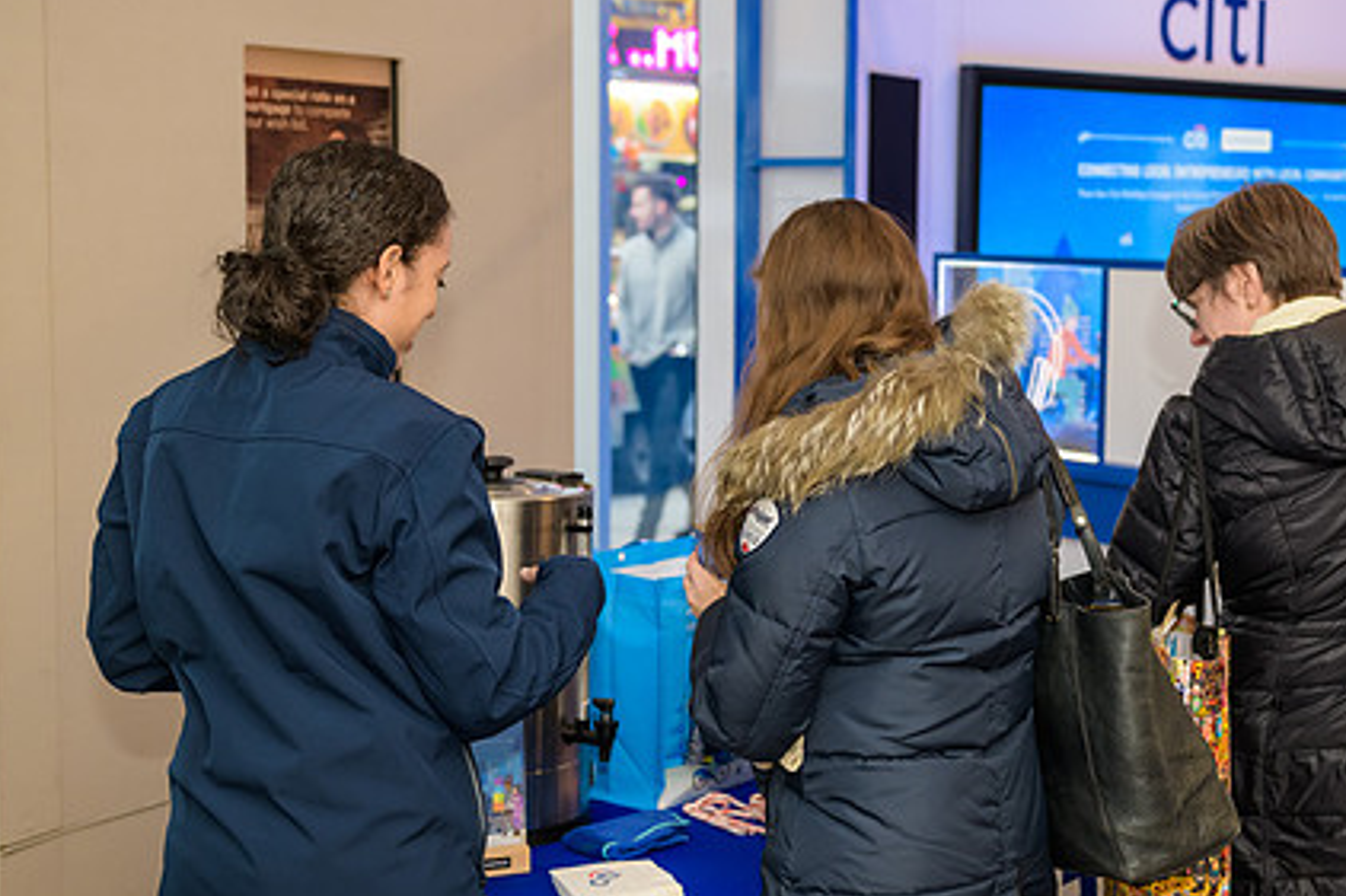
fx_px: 2055
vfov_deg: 24.6
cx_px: 810
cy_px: 397
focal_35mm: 55
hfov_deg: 36.1
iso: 800
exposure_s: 1/125
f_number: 3.2
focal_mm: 40
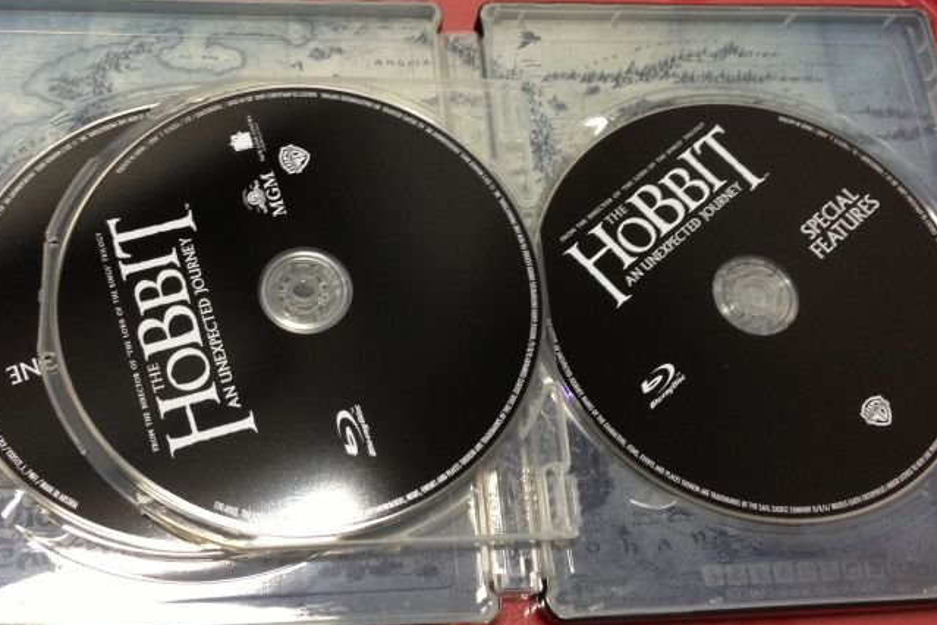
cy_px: 310
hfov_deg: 45.3
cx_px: 400
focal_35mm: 43
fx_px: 1119
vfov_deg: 31.2
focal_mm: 4.13
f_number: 2.4
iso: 160
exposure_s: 1/20
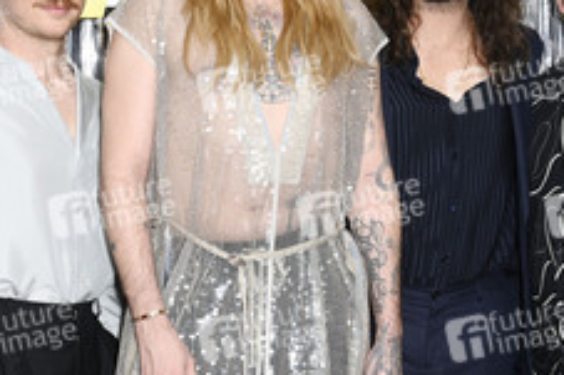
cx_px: 294
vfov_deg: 11.1
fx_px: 1926
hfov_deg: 16.7
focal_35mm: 123
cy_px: 147
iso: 400
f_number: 5.6
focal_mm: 62
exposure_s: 1/250
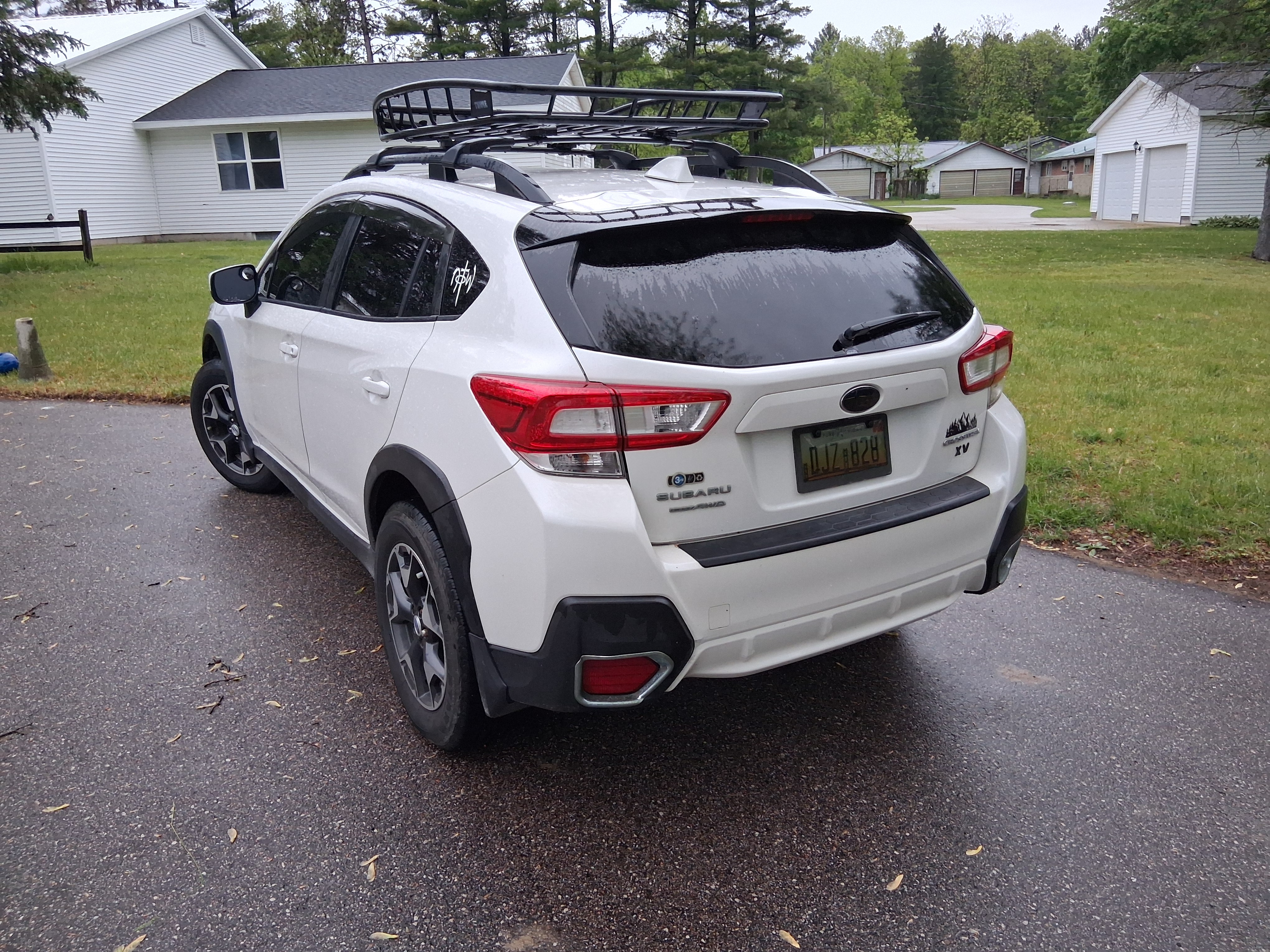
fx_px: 954
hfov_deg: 67.3
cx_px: 635
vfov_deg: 53.1
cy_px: 476
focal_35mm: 26
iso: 250
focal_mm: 3.98
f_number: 1.8
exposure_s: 1/120
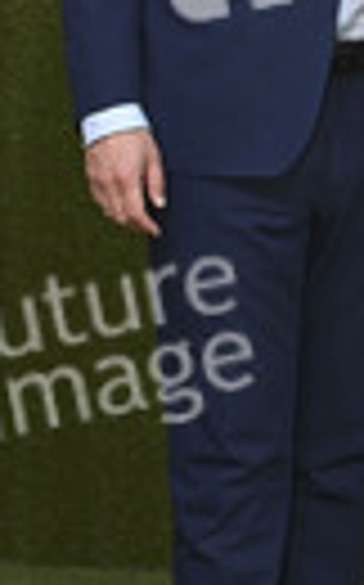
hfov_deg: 11.5
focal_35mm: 110
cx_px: 512
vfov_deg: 18.8
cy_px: 140
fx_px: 1750
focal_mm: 35
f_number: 4.5
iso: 800
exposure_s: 1/250
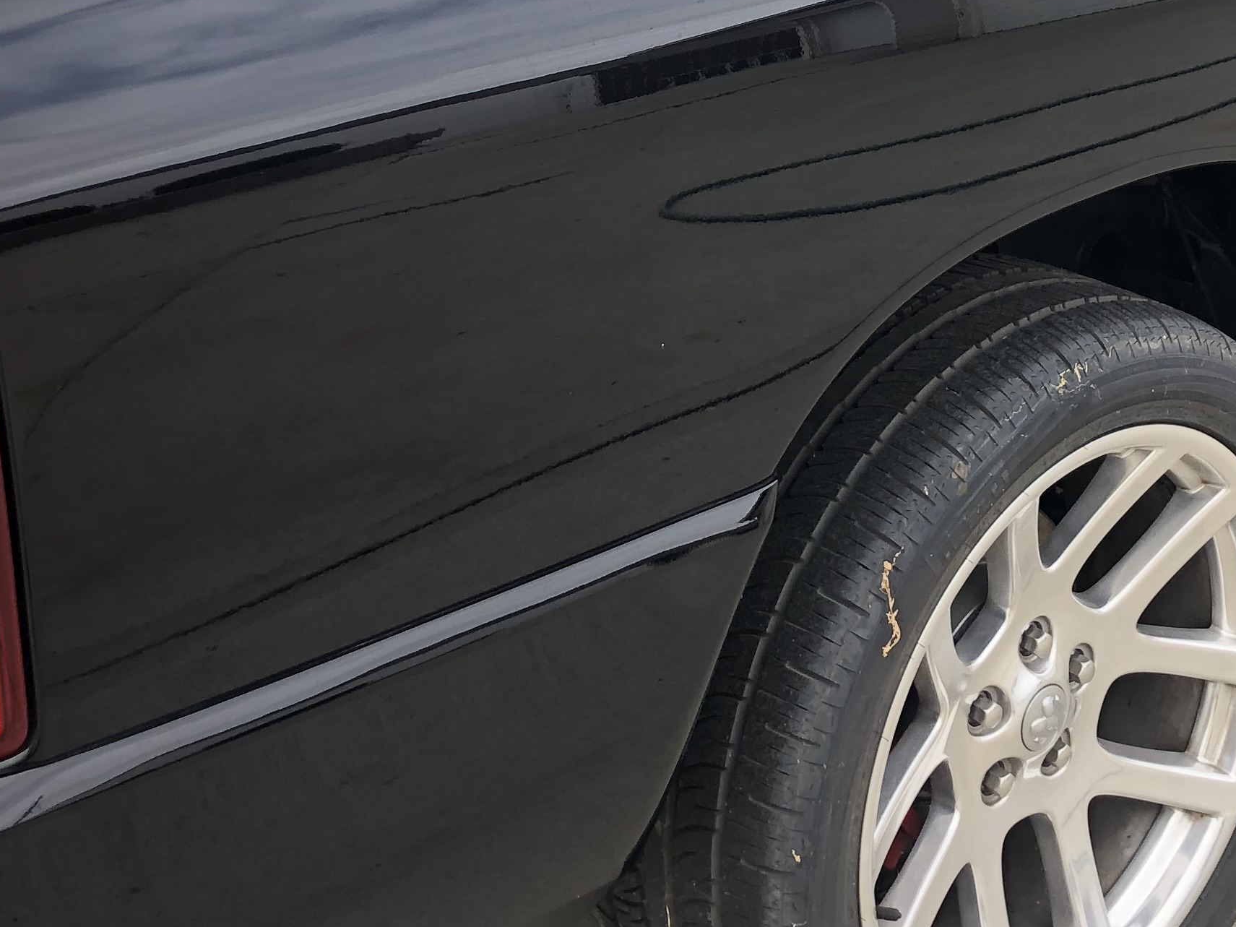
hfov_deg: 29.1
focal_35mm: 66
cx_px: 873
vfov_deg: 21.5
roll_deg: +0.2
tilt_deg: -15.0
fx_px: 2356
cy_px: -2
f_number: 1.8
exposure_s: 1/286
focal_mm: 4
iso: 20
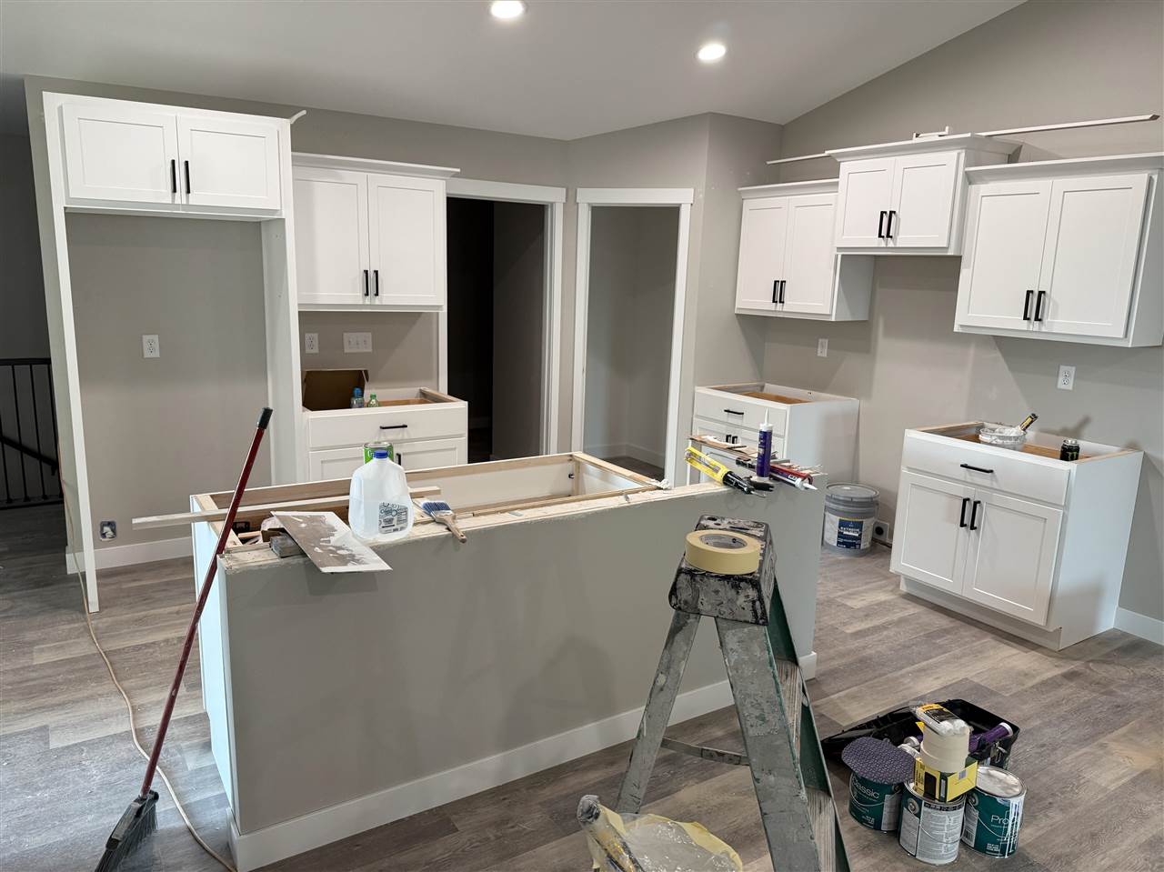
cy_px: 436
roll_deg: -2.8
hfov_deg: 71.6
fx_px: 807
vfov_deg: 56.8
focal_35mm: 24
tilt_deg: -12.3
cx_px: 582
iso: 200
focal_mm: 6.76
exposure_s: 1/120
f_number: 1.78
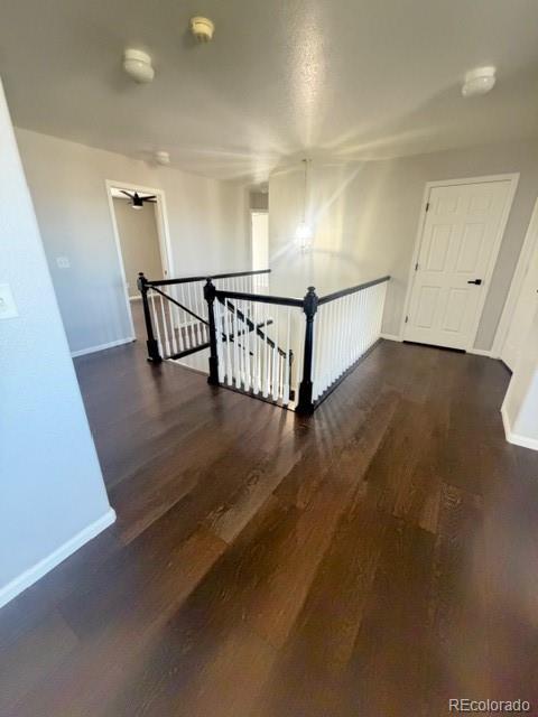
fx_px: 290
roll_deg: +0.2
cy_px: 358
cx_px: 269
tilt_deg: -20.5
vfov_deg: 102.1
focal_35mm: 14
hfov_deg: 85.7
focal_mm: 2.22
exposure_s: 1/60
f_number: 2.2
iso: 1250
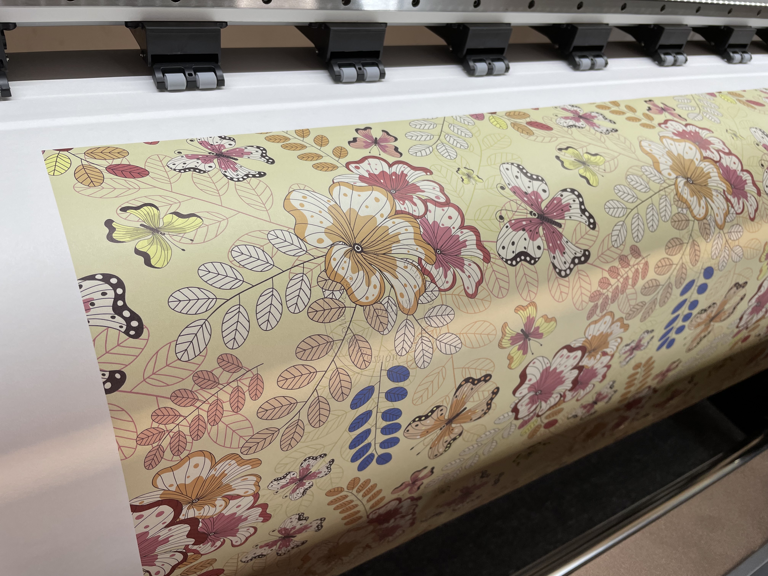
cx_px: 384
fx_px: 577
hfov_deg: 67.3
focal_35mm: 26
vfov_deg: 53.1
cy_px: 288
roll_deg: -13.4
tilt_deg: -40.5
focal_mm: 4.2
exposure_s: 1/100
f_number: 1.6
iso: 50
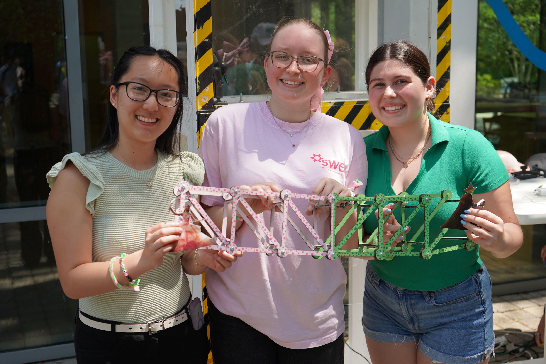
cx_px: 273
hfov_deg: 41.1
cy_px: 182
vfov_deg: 28.1
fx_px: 728
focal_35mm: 48
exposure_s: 1/250
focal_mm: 48
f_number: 4.5
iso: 100
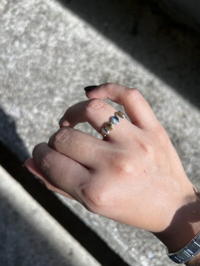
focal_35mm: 26
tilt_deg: -71.6
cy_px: 133
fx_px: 200
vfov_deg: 67.3
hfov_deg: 53.1
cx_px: 100
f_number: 1.5
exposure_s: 1/2252
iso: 50
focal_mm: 5.7
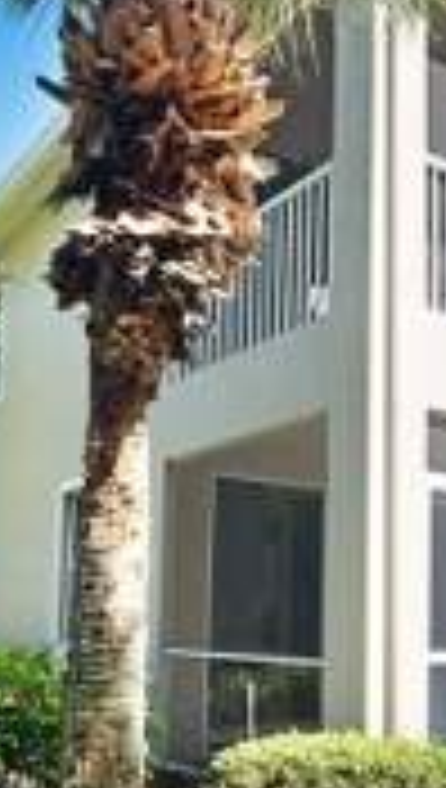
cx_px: 369
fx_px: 900
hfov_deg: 27.2
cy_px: 545
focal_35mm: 43
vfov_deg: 46.3
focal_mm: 10
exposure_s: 1/500
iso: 1250
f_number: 5.6
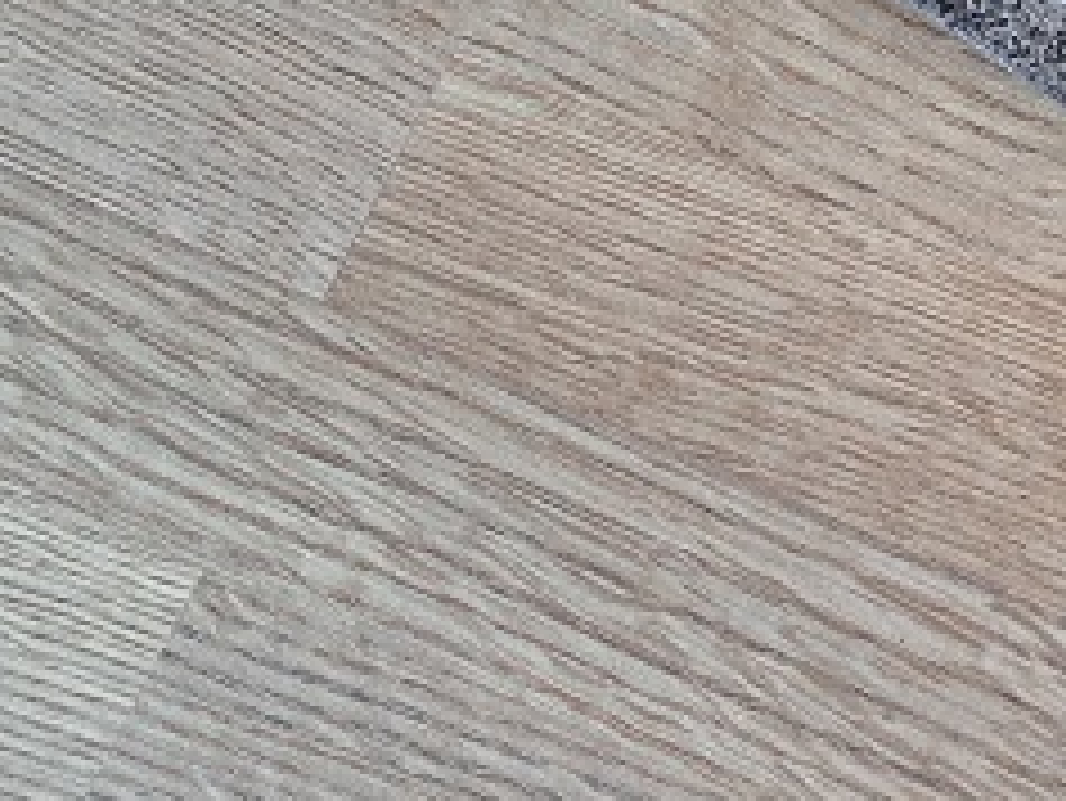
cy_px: 349
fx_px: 2804
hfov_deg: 19.6
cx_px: 1439
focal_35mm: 91
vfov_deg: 16.2
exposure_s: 1/50
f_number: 1.8
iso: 125
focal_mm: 5.23
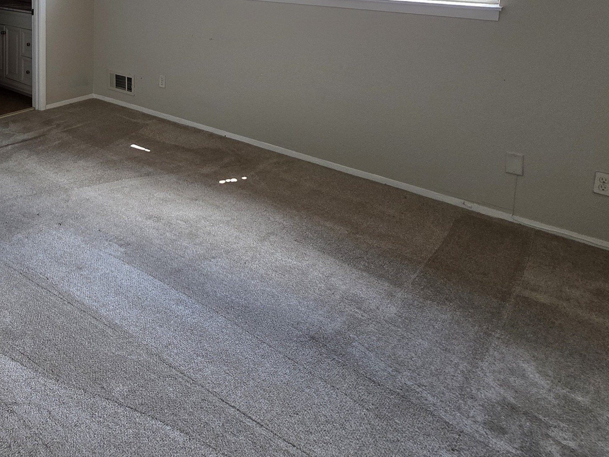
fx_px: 493
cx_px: 107
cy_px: 30
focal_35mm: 28
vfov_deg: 44.4
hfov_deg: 57.8
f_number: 1.9
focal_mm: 2.2
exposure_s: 1/120
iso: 80
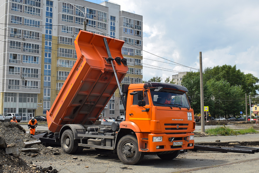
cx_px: 130
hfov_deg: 51.3
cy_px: 86
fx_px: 270
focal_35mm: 38
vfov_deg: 35.5
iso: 200
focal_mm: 25
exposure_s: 1/320
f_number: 9
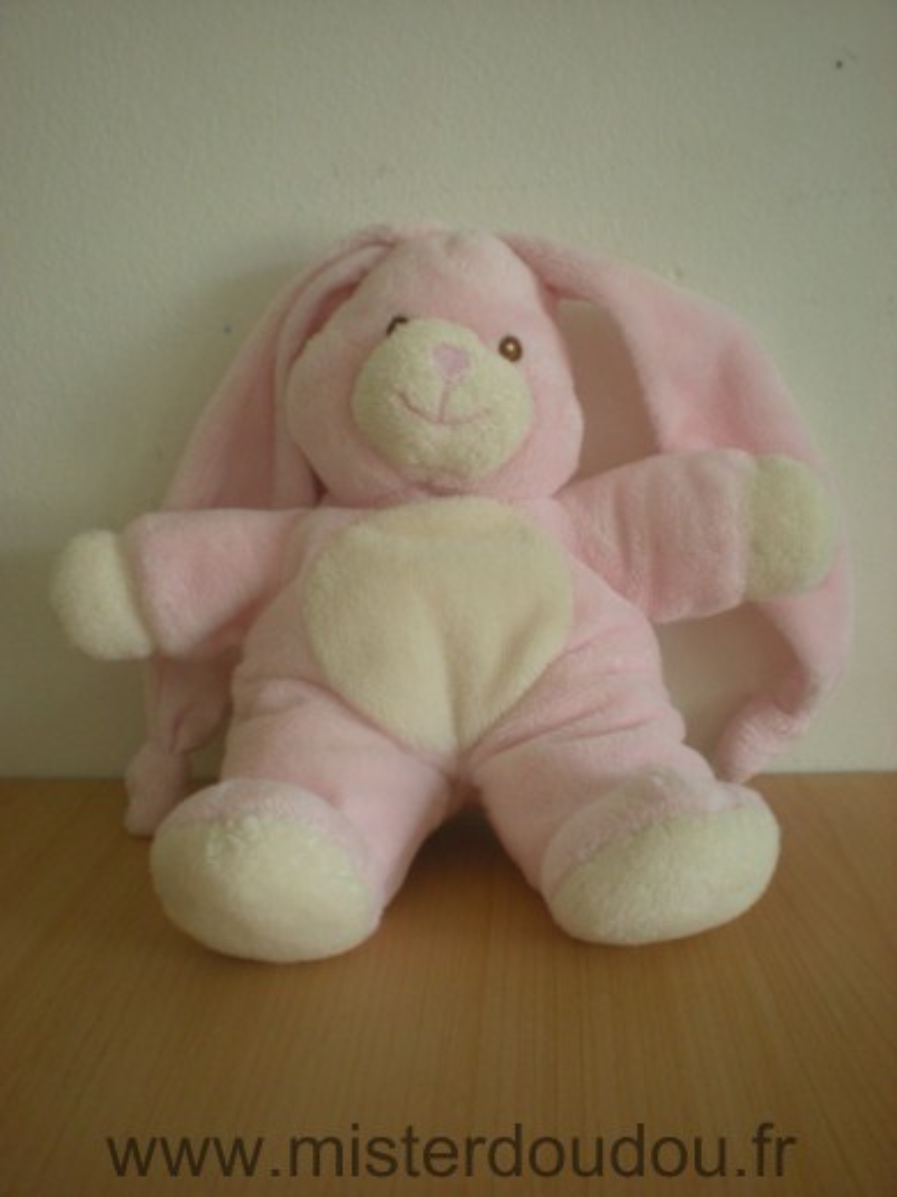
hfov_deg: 37.7
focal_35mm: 38
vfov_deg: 49.0
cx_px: 448
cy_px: 598
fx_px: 1313
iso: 200
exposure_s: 1/33.5
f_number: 3.1
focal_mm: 6.3
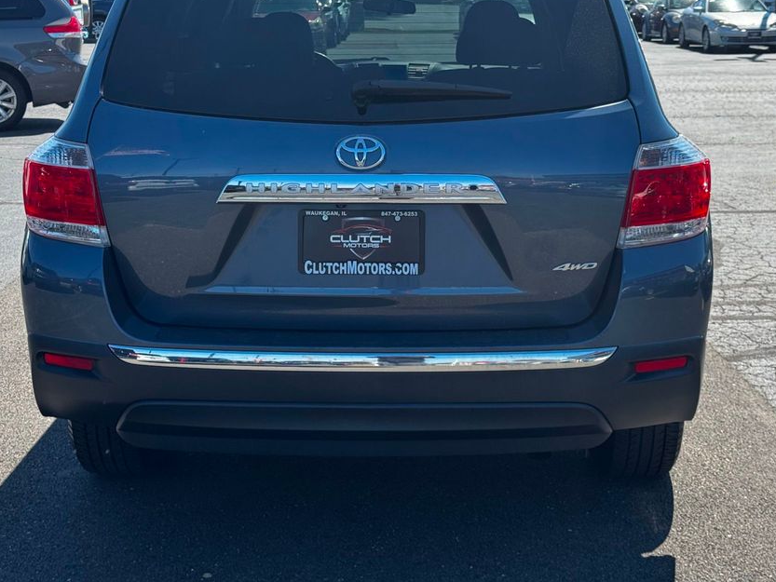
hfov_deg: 32.7
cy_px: 225
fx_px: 1323
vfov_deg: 24.8
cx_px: 386
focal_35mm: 59
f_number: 1.78
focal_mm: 6.76
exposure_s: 1/1560
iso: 64
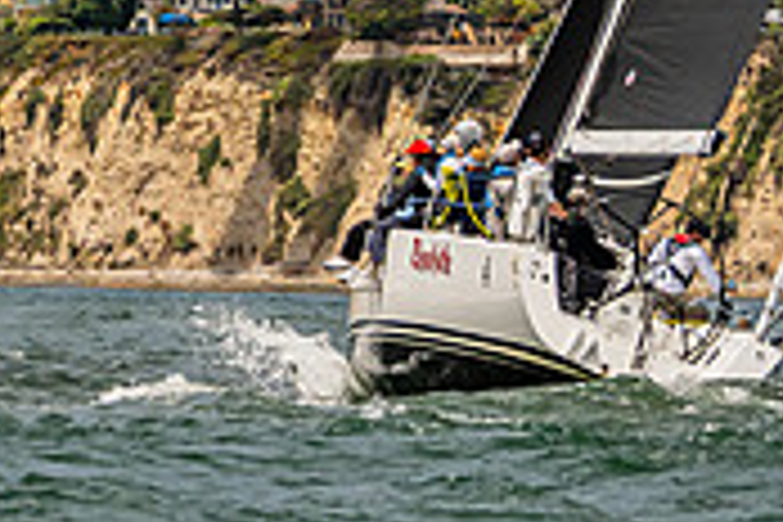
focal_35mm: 339
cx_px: -262
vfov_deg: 4.0
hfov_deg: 6.0
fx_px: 7373
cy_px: -158
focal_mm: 79
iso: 500
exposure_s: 1/3200
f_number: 8
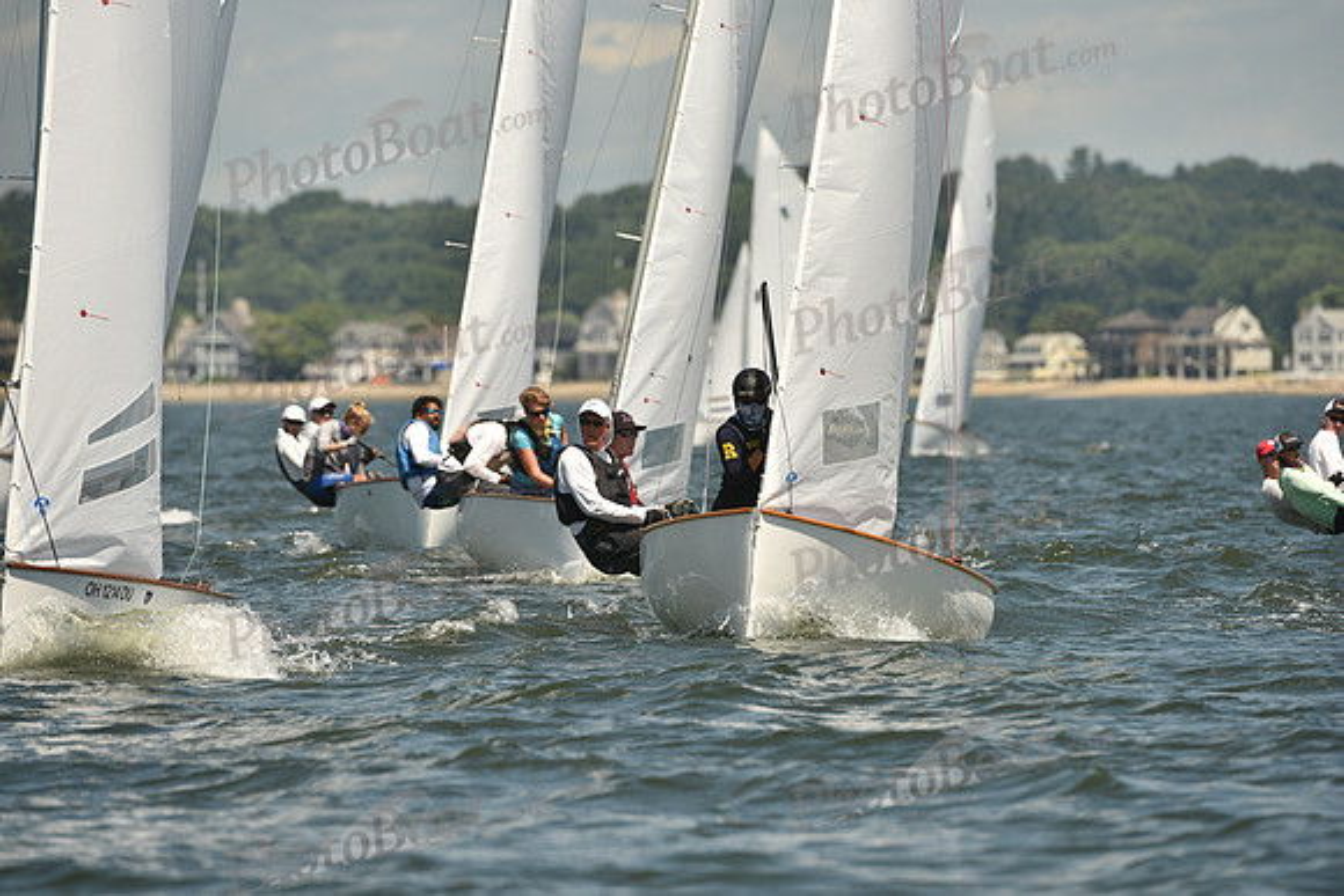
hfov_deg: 5.2
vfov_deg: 3.4
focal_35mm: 400
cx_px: 672
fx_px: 14936
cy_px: 448
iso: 250
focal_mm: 400
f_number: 7.1
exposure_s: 1/1250
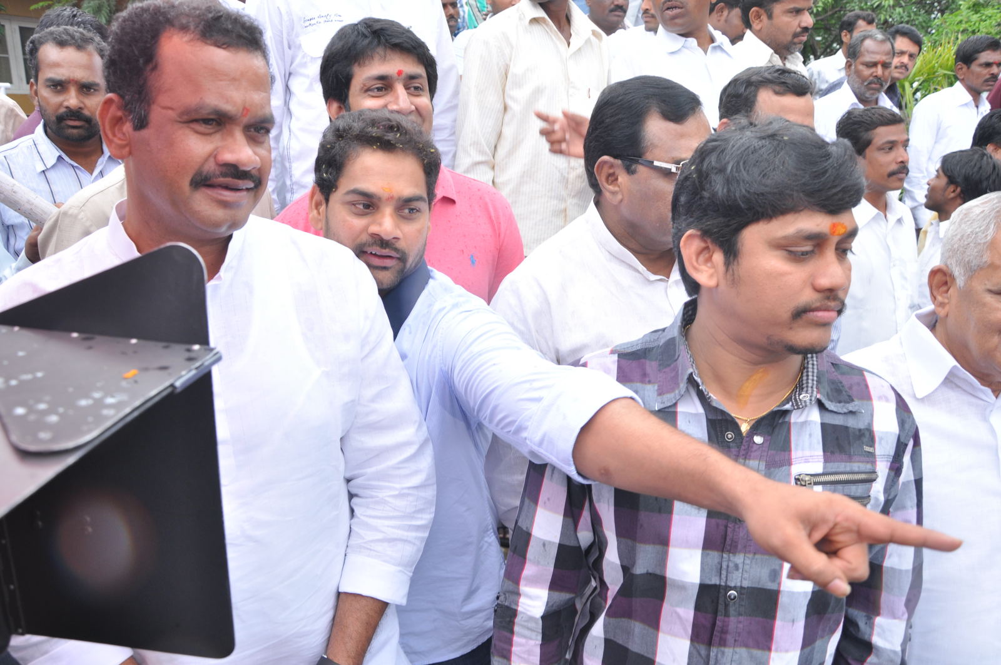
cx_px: 500
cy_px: 332
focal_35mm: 27
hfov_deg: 67.4
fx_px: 750
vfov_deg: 47.8
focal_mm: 18
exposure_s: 1/160
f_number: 5.6
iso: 250
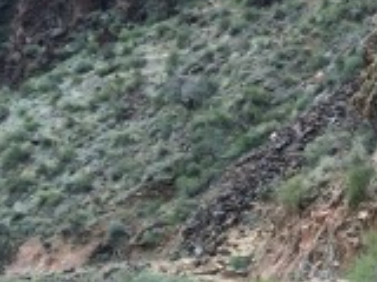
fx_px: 1263
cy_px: 383
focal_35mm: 116
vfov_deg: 12.3
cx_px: 749
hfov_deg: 14.3
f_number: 2.2
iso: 32
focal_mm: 4.15
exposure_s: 1/380
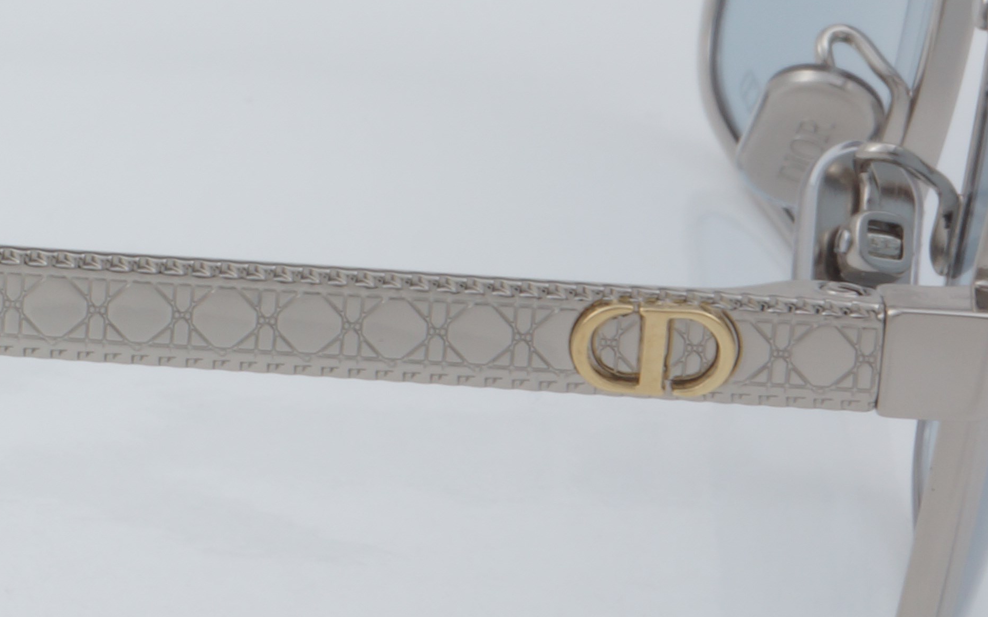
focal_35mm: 245
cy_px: 138
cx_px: -392
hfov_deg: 8.4
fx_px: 6597
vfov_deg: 5.4
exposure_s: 1/4
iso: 100
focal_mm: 50
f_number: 29
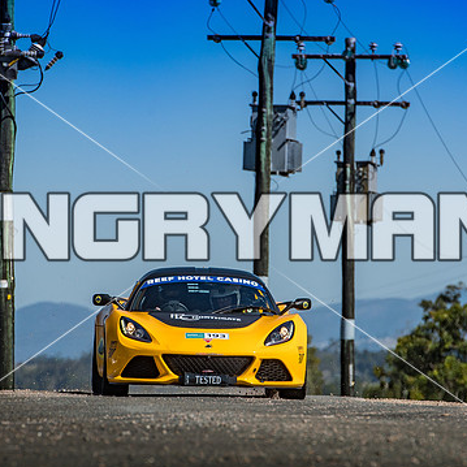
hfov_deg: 4.3
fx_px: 6288
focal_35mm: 412
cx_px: 216
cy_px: 227
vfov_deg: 4.3
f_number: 4.5
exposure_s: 1/2500
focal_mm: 200
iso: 100
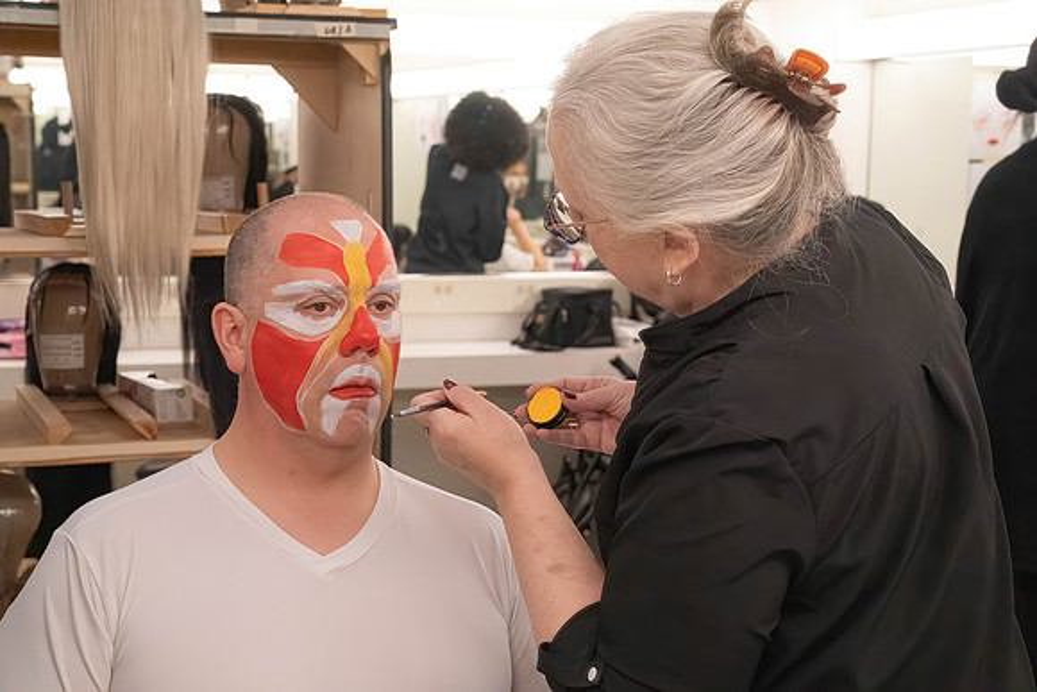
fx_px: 2017
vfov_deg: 19.5
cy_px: 346
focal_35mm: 70
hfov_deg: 28.8
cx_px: 518
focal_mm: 70
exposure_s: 1/500
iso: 16000
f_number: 9
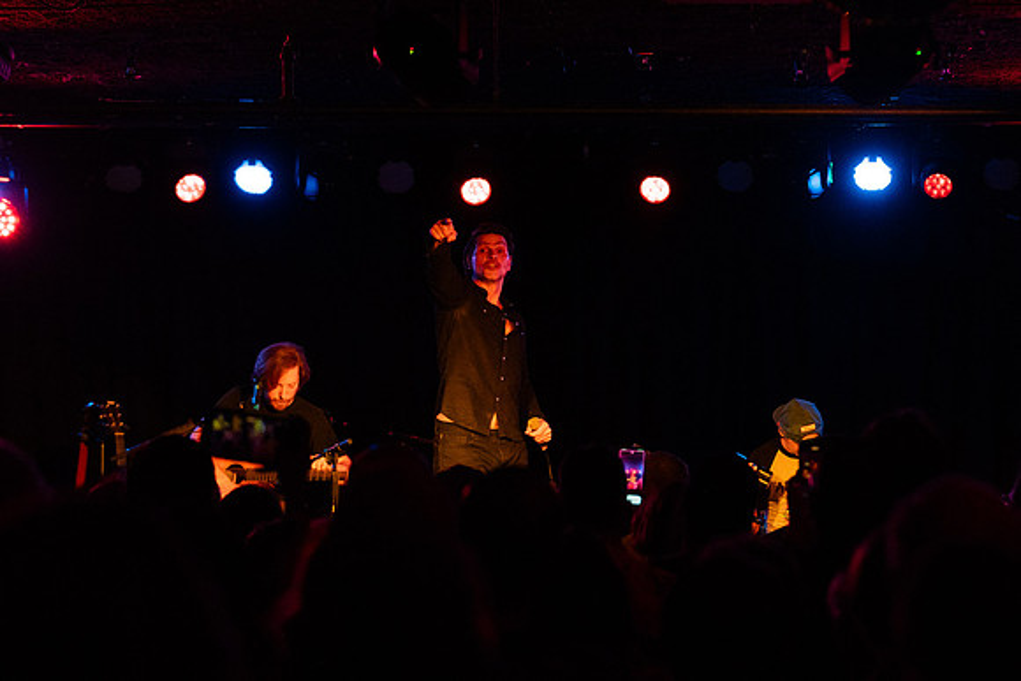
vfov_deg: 10.5
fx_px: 3707
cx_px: 519
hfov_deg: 15.7
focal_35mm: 131
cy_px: 353
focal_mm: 100
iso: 2500
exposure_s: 1/640
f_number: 4
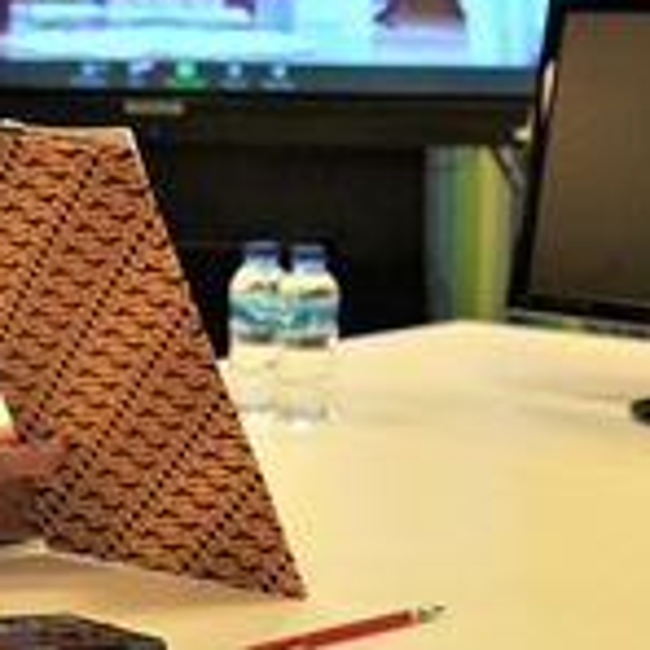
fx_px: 2188
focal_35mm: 103
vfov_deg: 16.2
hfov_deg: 16.4
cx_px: 703
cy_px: -149
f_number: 4
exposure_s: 1/160
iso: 800
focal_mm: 28
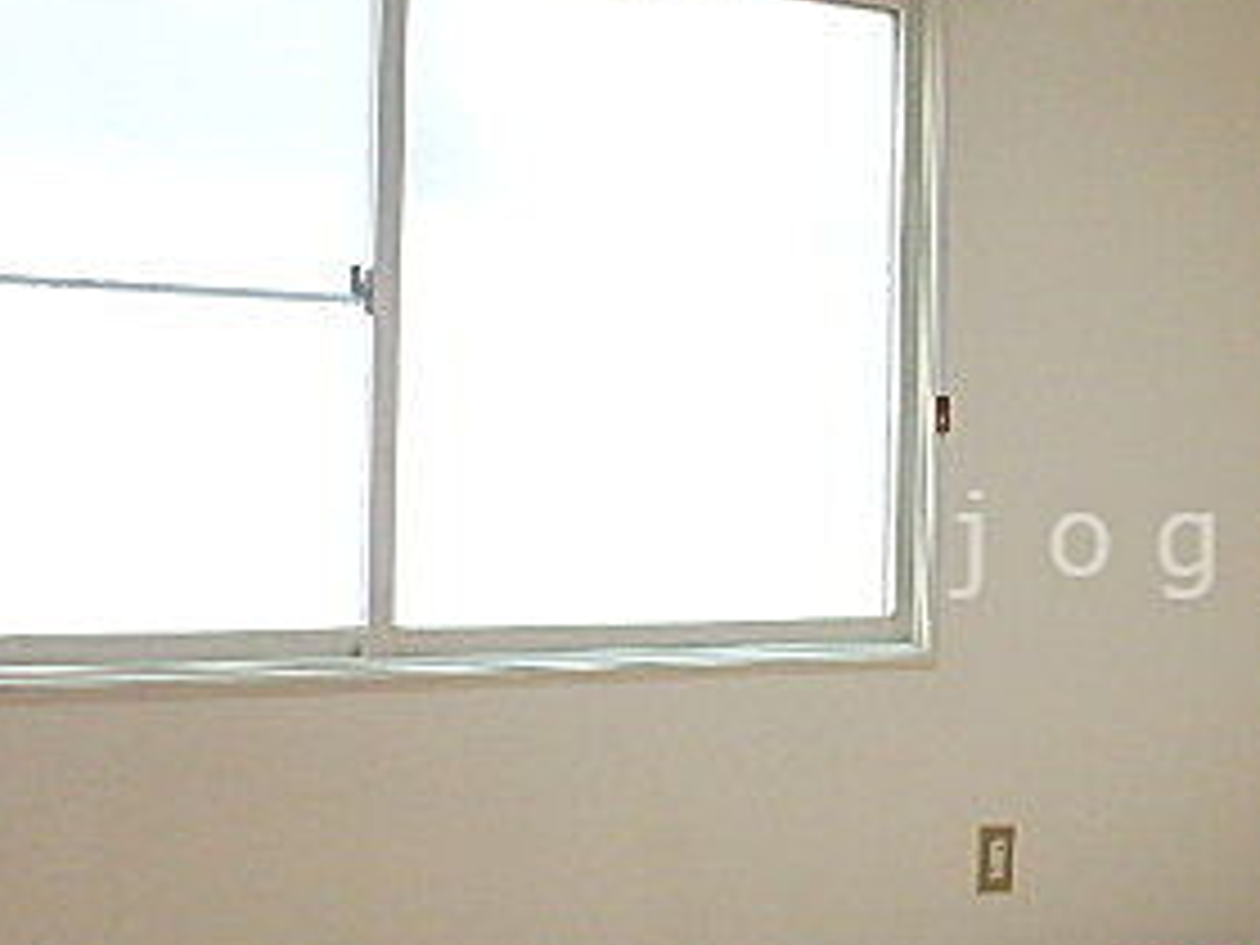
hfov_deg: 35.8
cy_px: 544
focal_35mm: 48
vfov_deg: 30.2
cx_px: 1256
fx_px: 1747
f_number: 3.5
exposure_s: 1/40
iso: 200
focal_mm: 3.7
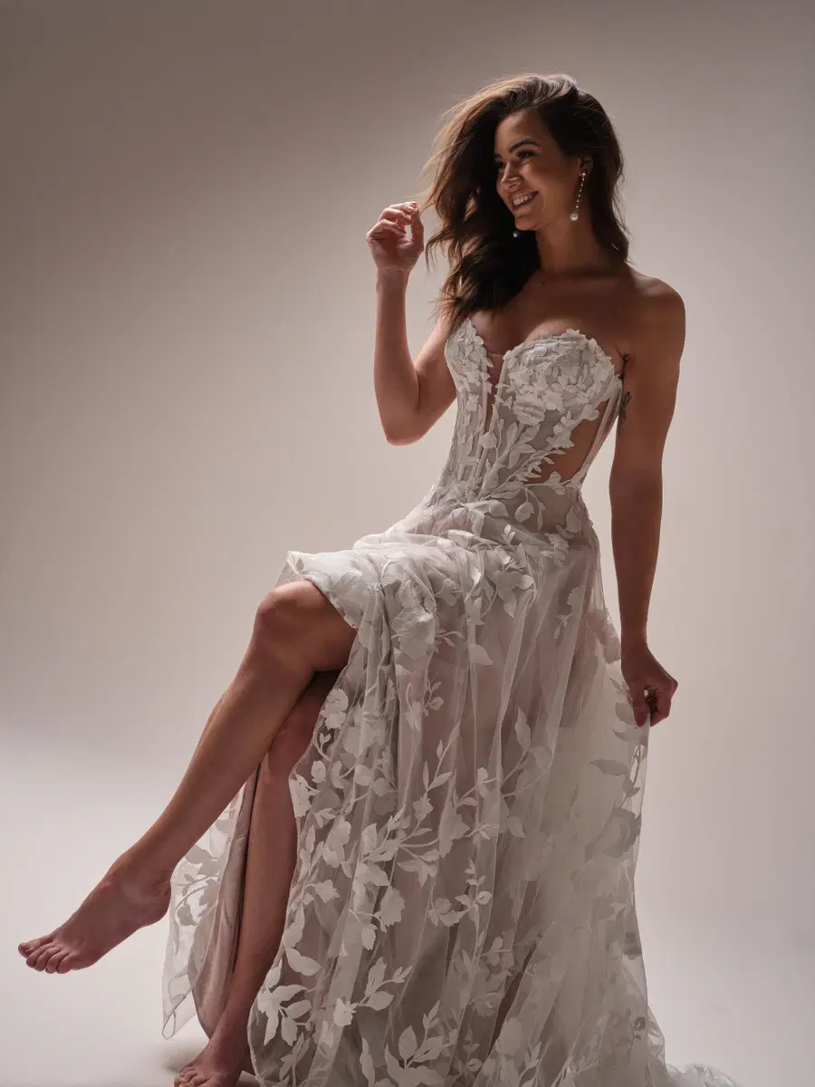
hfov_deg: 33.6
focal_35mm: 43
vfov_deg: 43.9
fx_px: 1350
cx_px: 408
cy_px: 544
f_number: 11
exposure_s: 1/125
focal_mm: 54.1
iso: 800
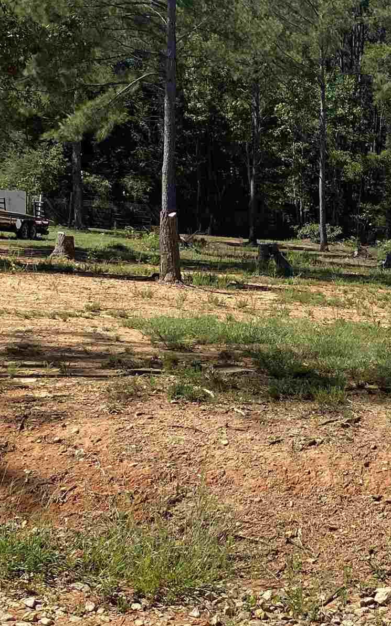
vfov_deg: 29.0
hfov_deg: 17.9
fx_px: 1211
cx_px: 386
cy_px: 293
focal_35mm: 71
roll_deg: -2.7
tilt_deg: -2.6
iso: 32
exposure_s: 1/1838
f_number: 1.8
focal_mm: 4.25
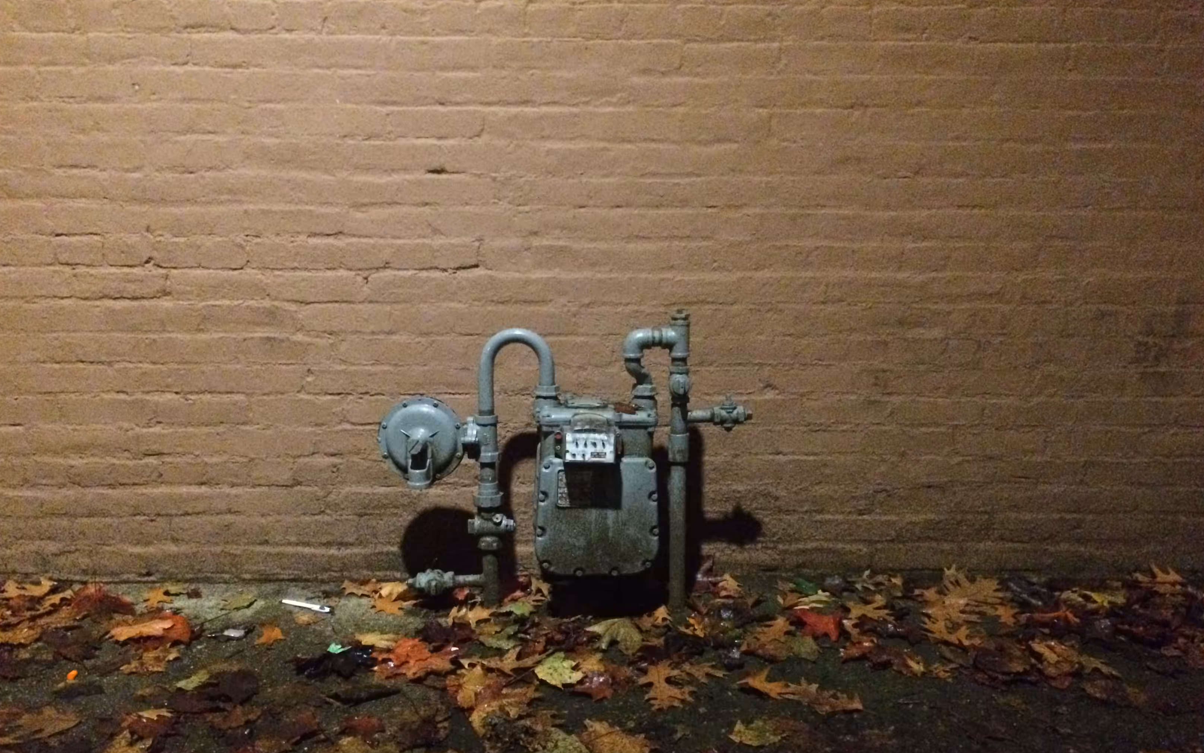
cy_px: 452
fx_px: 1017
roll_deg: +0.5
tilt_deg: -13.0
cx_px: 601
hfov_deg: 61.2
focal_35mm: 31
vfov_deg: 40.4
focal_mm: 4.15
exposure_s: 1/15
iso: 1000
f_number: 2.2
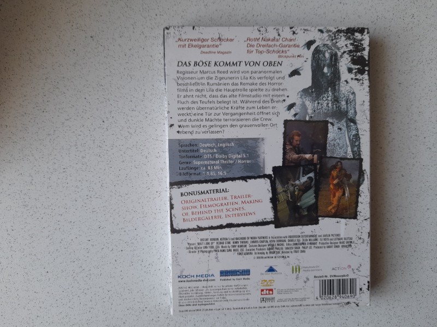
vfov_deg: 54.9
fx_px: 316
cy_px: 164
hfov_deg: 69.4
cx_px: 218
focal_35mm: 25
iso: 100
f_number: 2
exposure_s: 1/50
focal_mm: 4.6
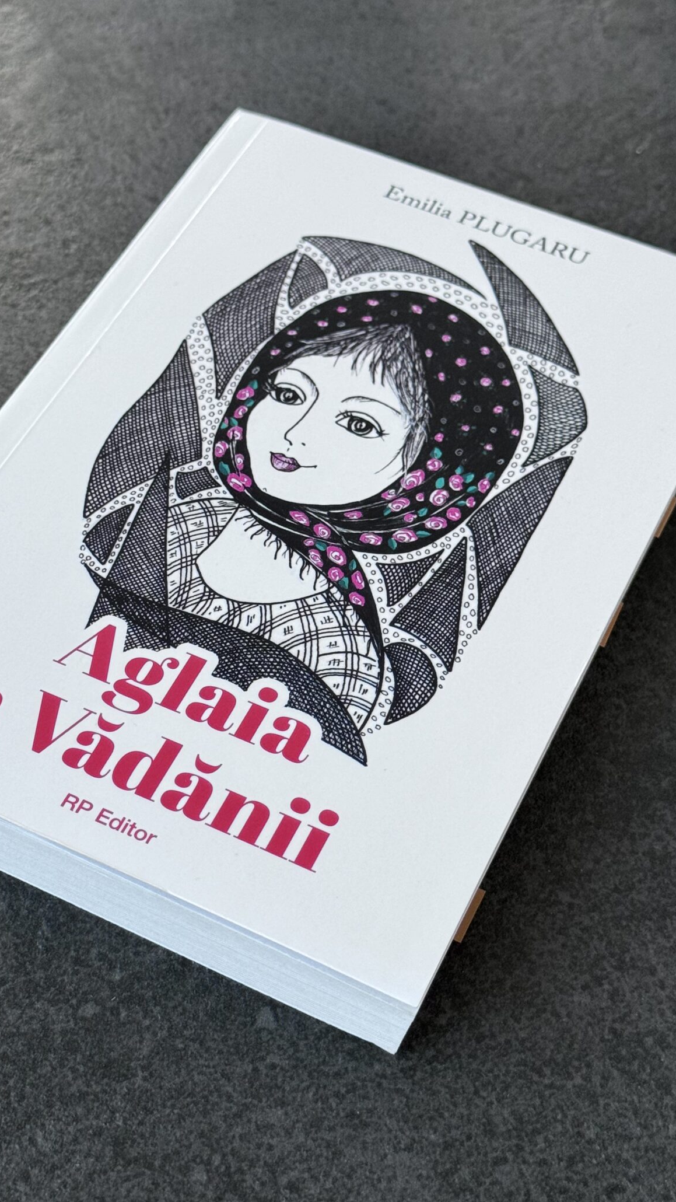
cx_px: 258
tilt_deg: -51.5
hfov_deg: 18.5
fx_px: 2071
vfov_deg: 32.3
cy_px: 578
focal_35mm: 65
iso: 100
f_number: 1.78
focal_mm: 6.86
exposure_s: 1/60
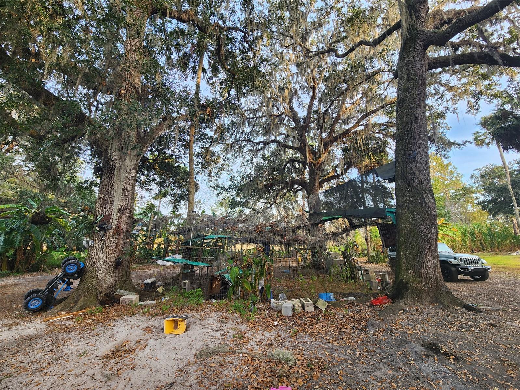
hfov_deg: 106.2
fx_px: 195
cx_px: 260
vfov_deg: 89.9
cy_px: 195
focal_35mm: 13
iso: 50
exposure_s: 1/120
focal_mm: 2.2
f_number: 2.2
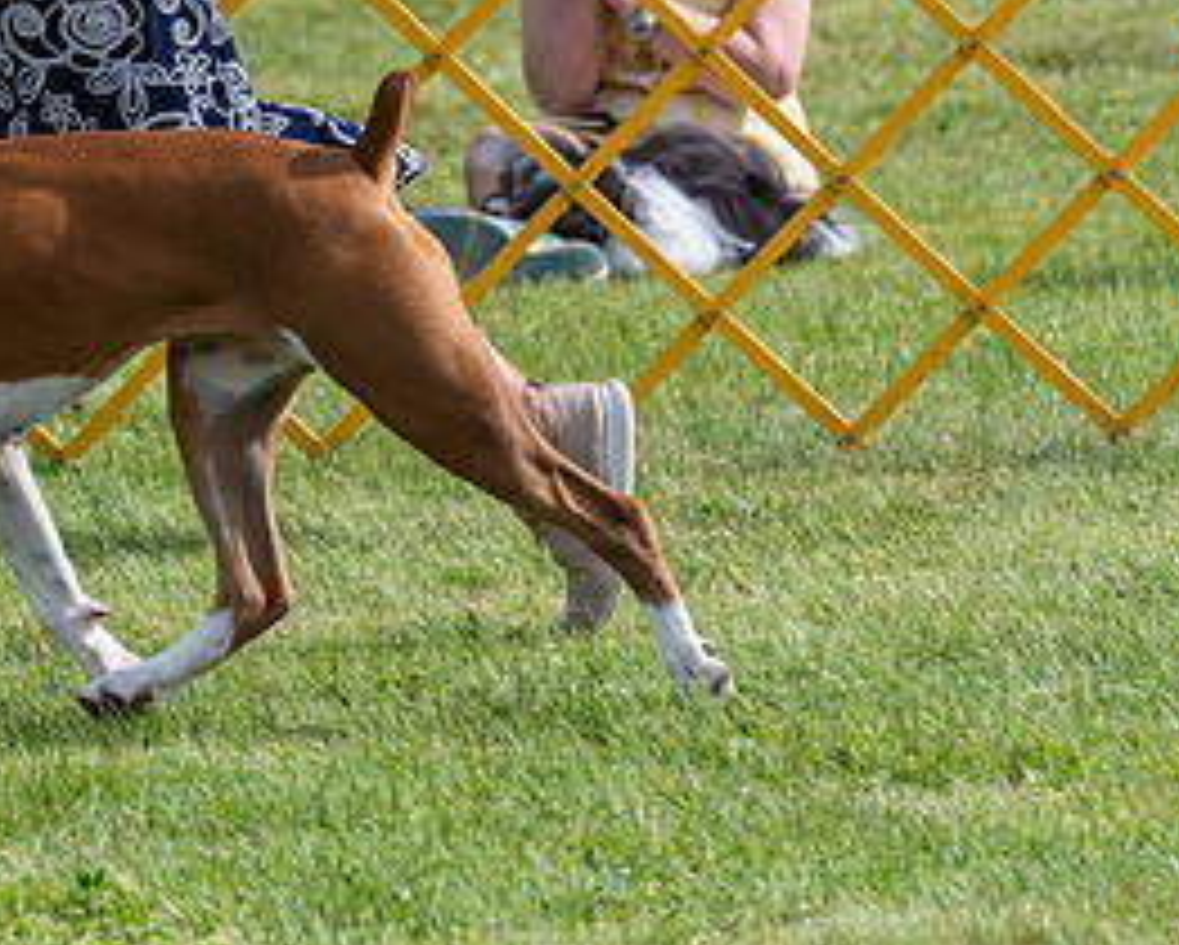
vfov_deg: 3.7
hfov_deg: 4.6
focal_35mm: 423
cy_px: -72
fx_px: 14771
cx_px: -63
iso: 250
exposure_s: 1/1250
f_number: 5.6
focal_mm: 155
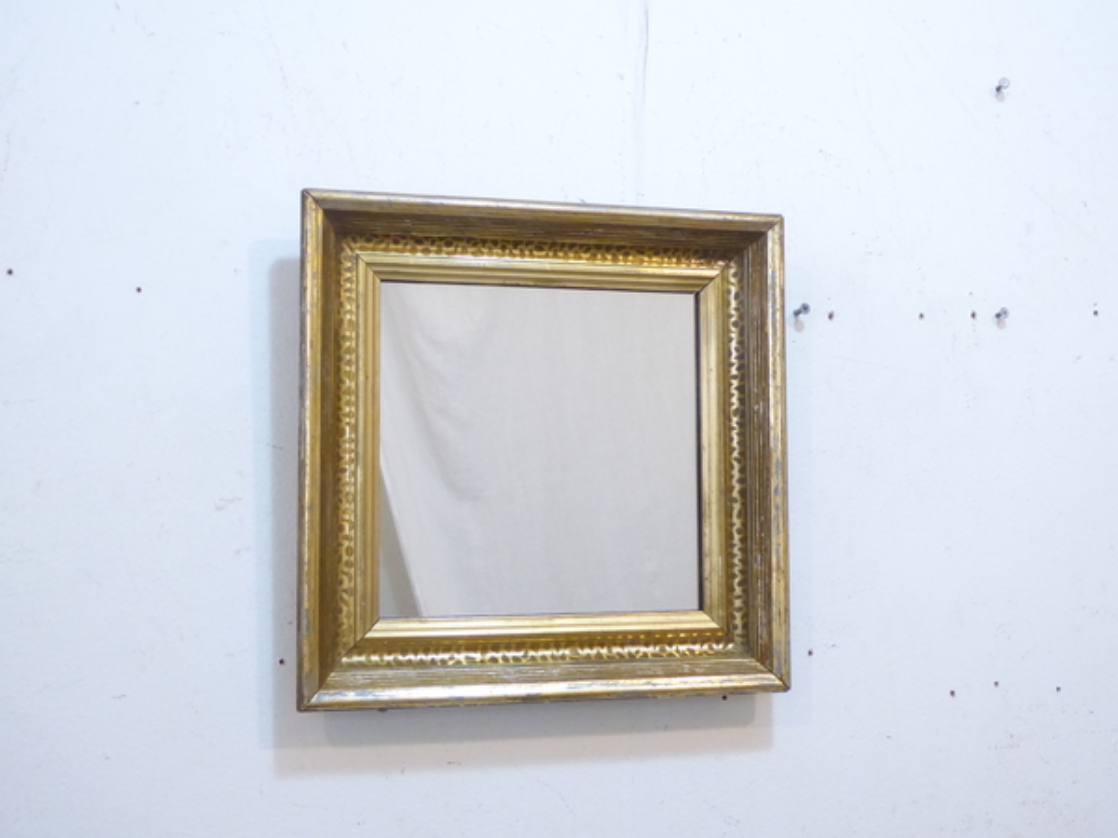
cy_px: 419
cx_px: 559
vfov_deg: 34.3
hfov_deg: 44.8
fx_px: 1356
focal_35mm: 42
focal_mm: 7.2
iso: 800
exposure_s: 1/30
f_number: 3.8
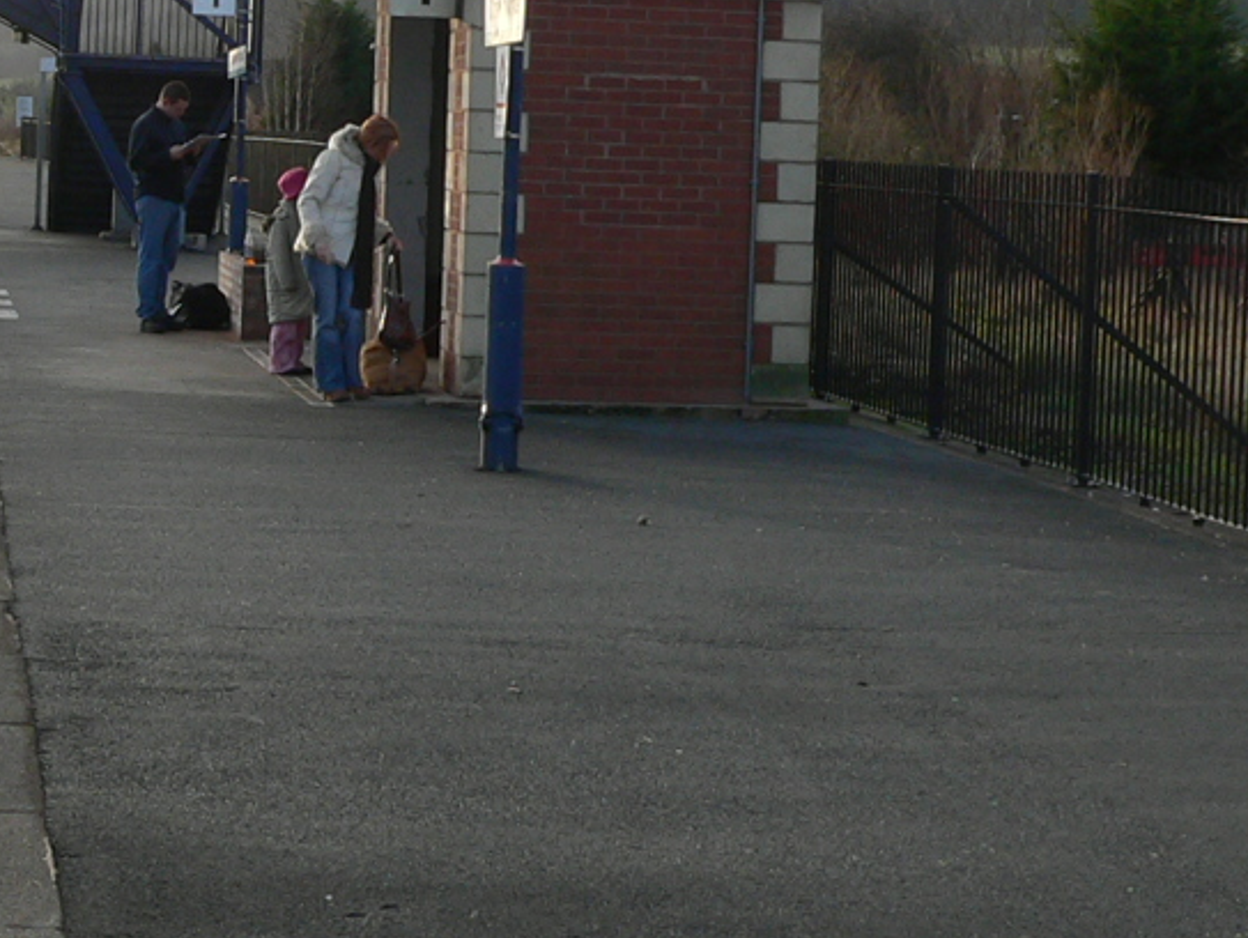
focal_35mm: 106
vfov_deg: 13.9
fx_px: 3824
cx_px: 400
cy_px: 170
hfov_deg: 18.5
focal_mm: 6
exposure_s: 1/125
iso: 80
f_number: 4
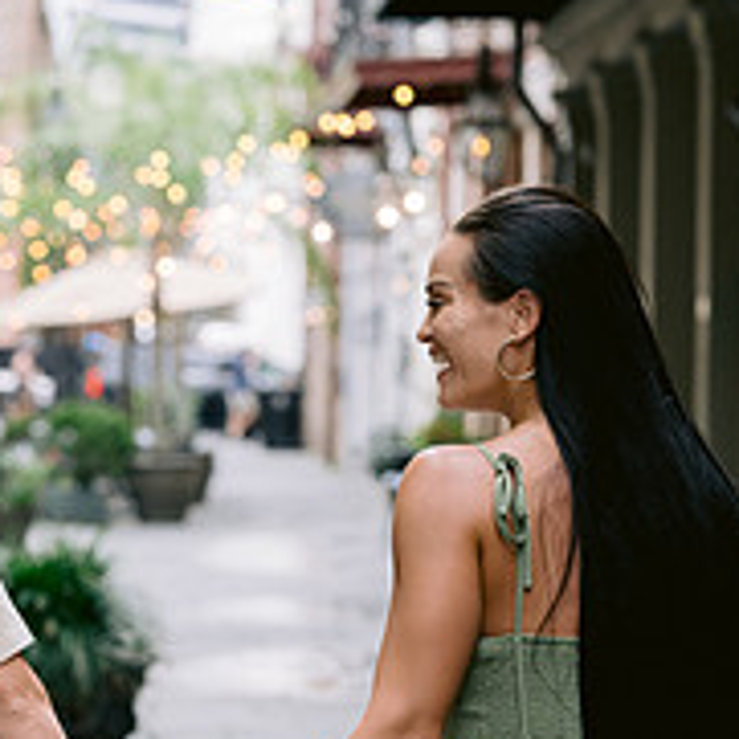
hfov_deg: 9.7
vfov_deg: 9.7
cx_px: 135
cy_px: 702
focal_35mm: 180
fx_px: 4348
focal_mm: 85
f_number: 4
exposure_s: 1/160
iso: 640
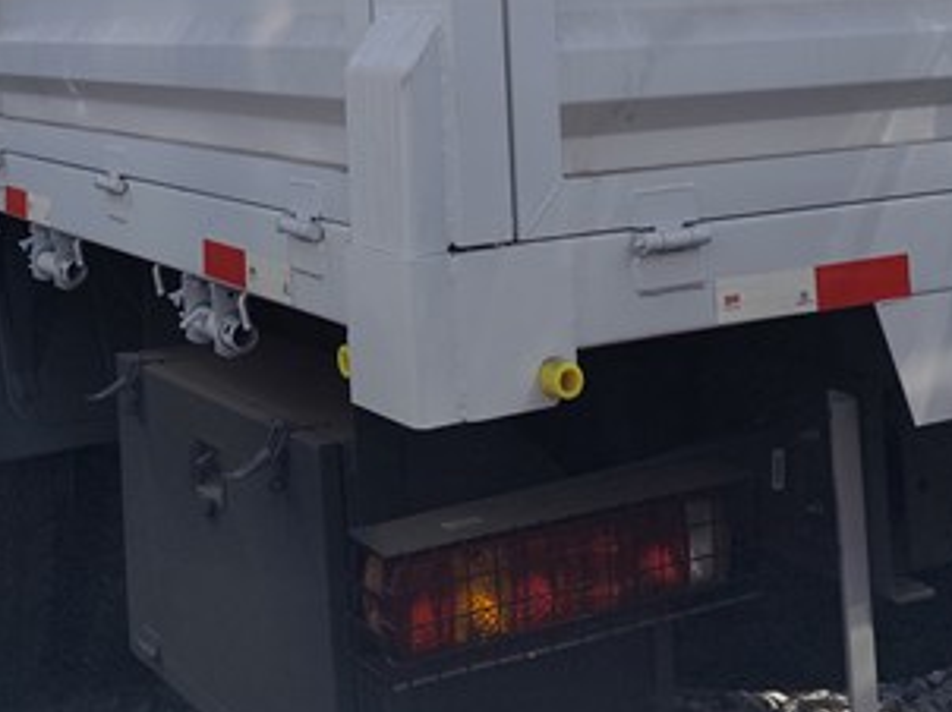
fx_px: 1676
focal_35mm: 61
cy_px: -148
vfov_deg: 22.1
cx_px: 391
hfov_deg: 31.6
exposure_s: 1/2281
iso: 50
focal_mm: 6.14
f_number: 1.65
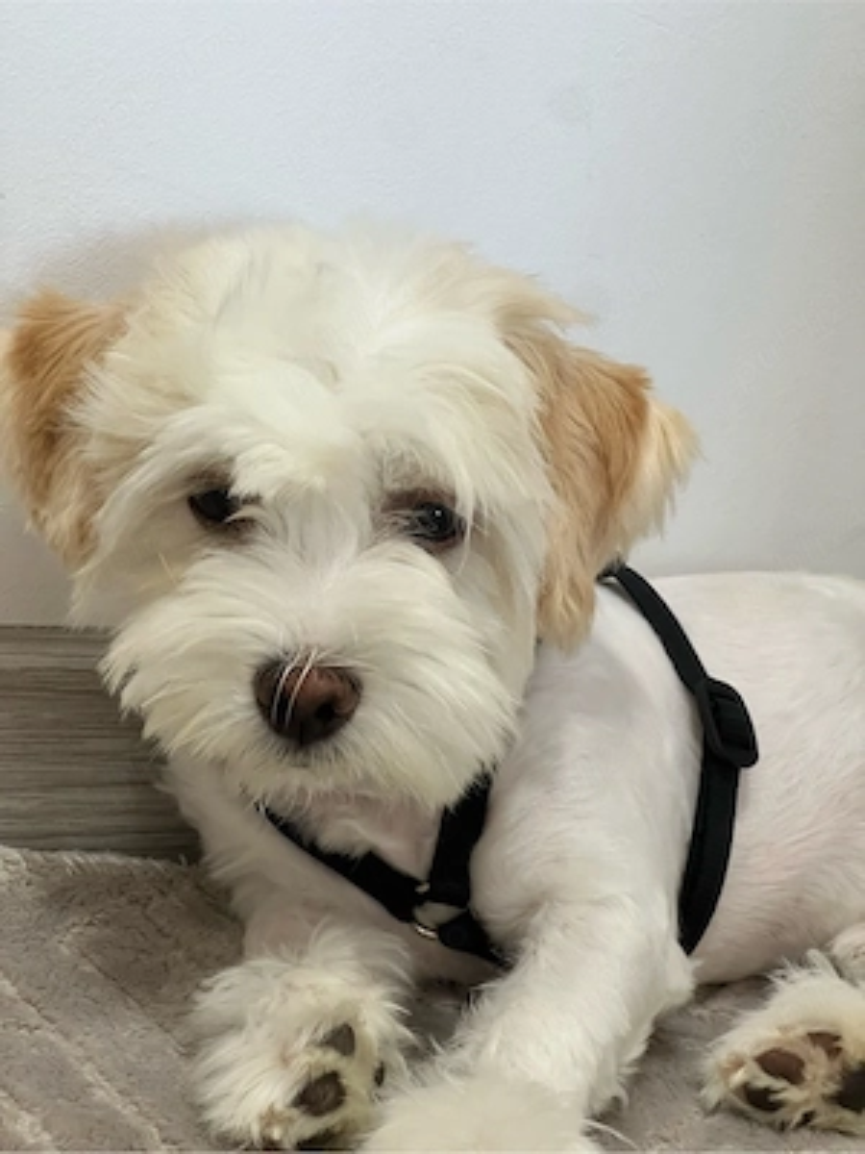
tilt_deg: -13.8
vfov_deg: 25.3
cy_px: 577
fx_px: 2565
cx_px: 432
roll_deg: -13.7
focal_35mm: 77
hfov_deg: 19.1
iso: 250
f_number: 2.8
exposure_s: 1/60
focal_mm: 9
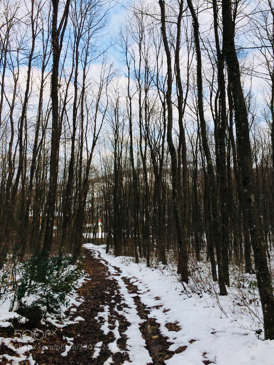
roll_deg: +1.3
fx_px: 306
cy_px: 182
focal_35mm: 29
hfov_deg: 48.2
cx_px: 137
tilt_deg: +3.1
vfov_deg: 61.7
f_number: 2.2
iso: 32
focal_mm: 4.15
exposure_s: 1/855
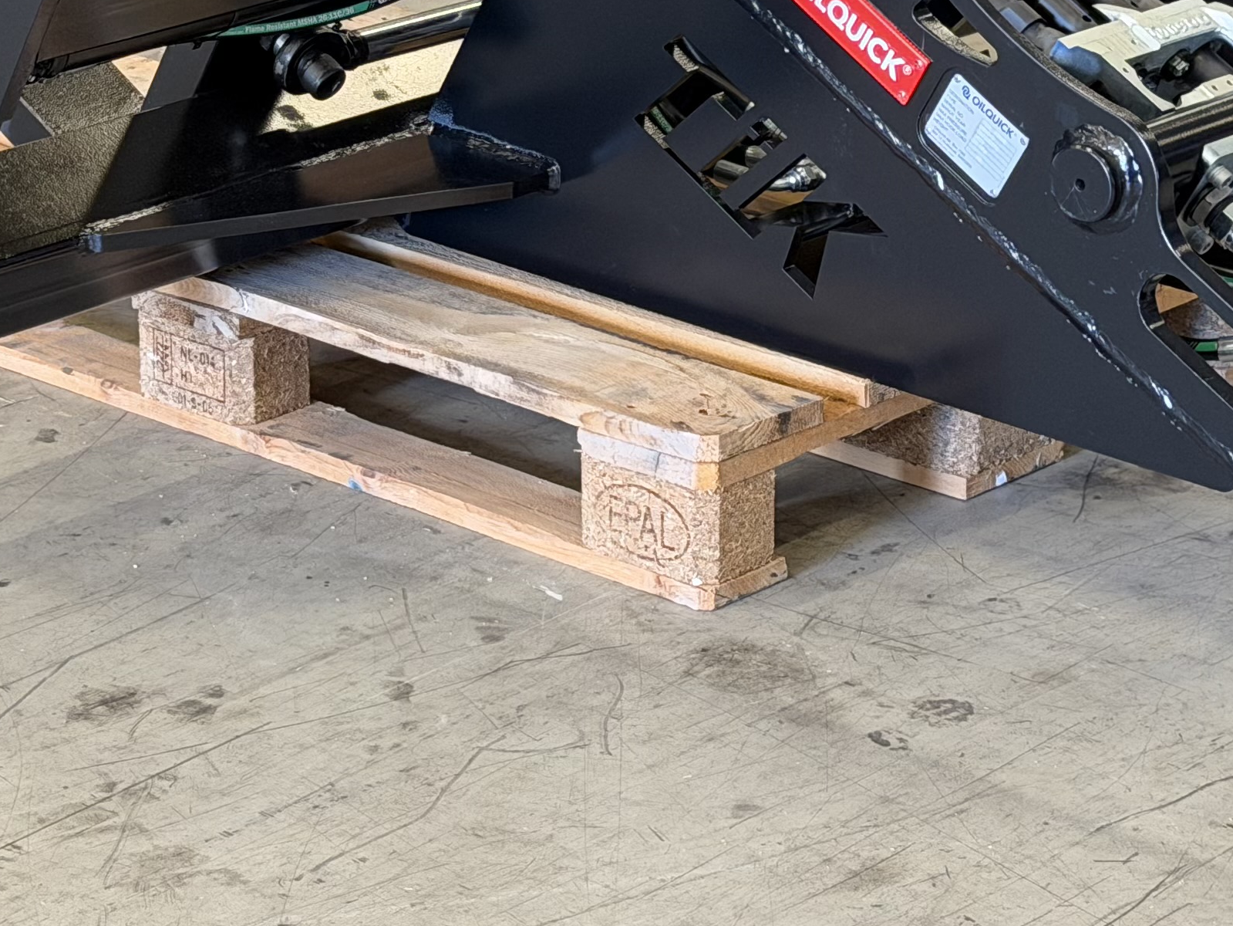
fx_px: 4311
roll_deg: +0.9
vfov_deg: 12.1
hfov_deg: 16.2
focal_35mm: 121
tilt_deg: -14.7
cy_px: 8
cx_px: 384
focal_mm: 6.76
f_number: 1.78
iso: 250
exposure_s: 1/50
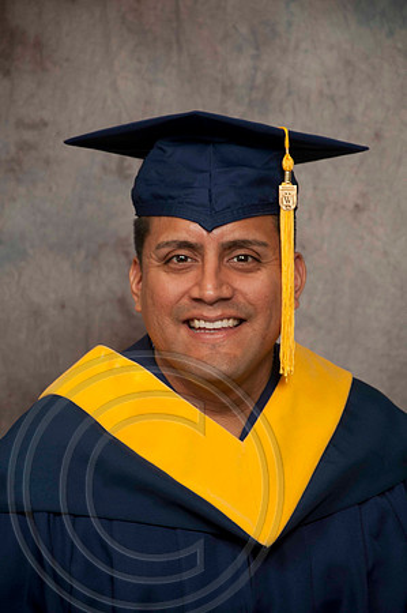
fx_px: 2855
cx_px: 204
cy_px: 306
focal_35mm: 168
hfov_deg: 8.2
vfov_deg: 12.2
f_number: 5.6
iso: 200
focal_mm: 112
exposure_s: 1/60
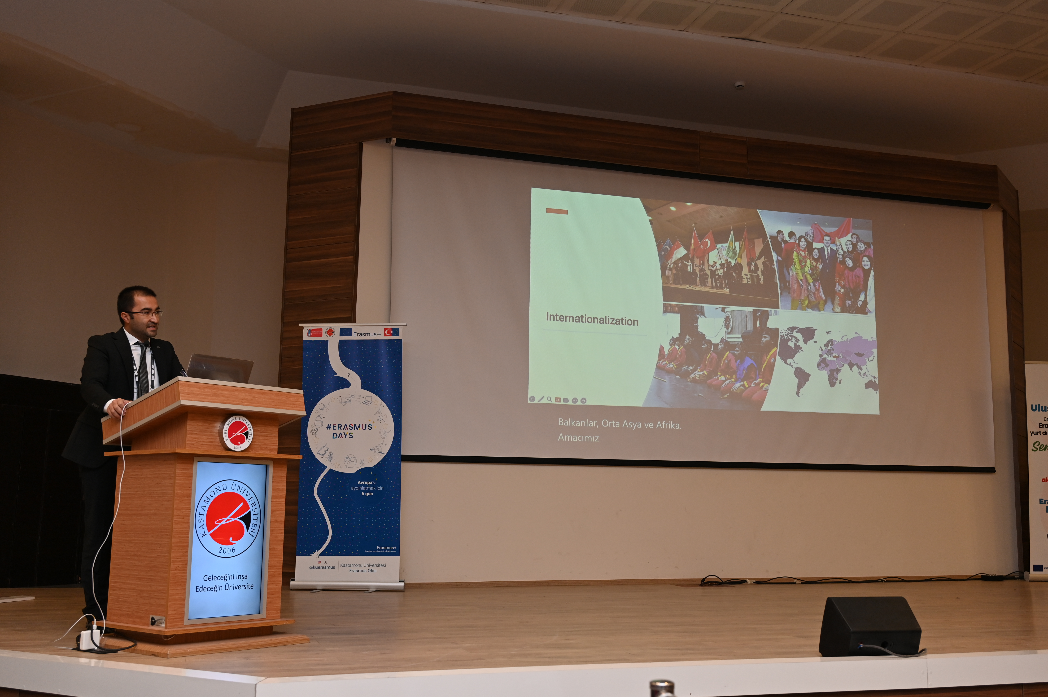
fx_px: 1018
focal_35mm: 35
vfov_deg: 37.8
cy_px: 348
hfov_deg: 54.5
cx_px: 524
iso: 560
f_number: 4
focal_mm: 35
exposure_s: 1/60
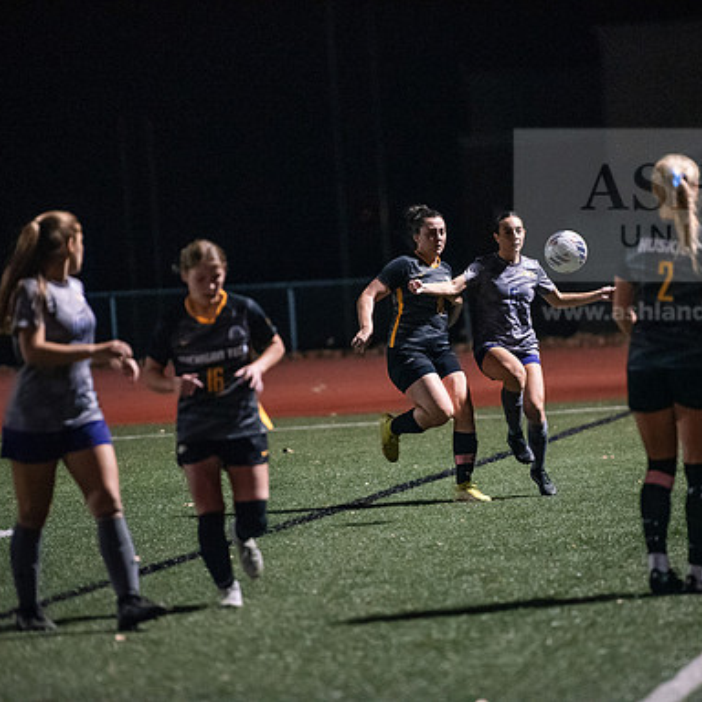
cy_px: 350
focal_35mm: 257
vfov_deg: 6.8
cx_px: 459
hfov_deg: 6.8
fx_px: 5897
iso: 8000
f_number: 2.8
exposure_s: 1/1000
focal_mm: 200
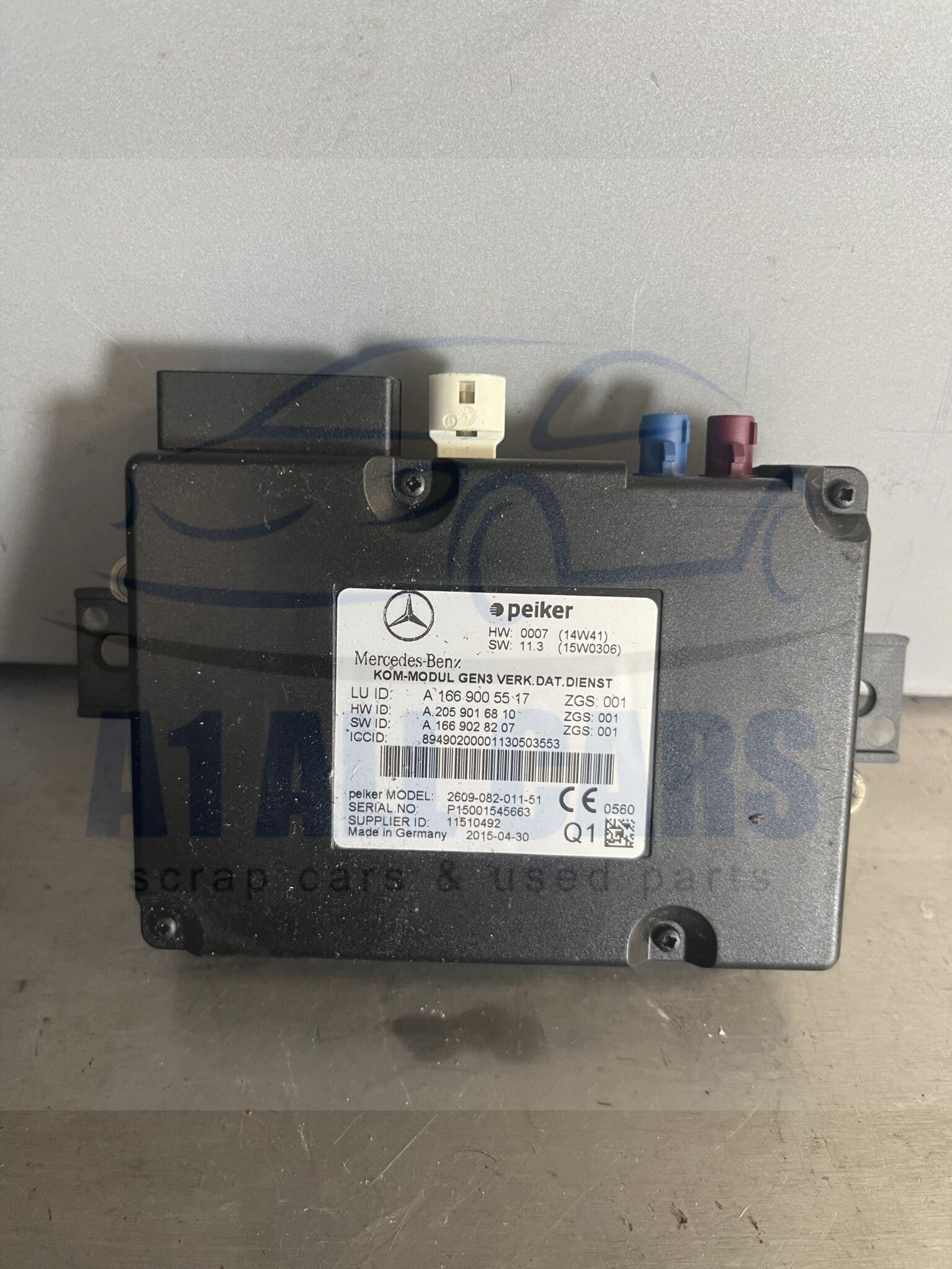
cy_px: 634
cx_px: 476
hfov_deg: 53.1
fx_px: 953
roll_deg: -1.0
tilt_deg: -43.4
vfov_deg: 67.3
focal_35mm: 26
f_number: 1.6
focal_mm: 5.1
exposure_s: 1/63
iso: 125
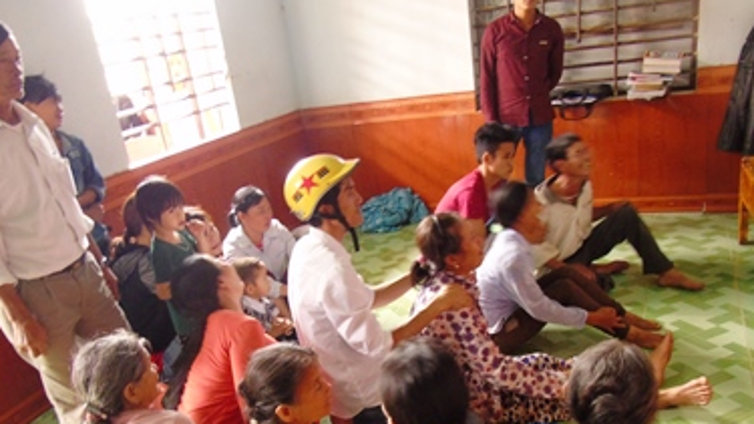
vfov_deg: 35.1
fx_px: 660
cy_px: 304
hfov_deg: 59.5
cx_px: 359
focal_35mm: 33
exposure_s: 1/13
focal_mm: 4.4
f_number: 3.4
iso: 400
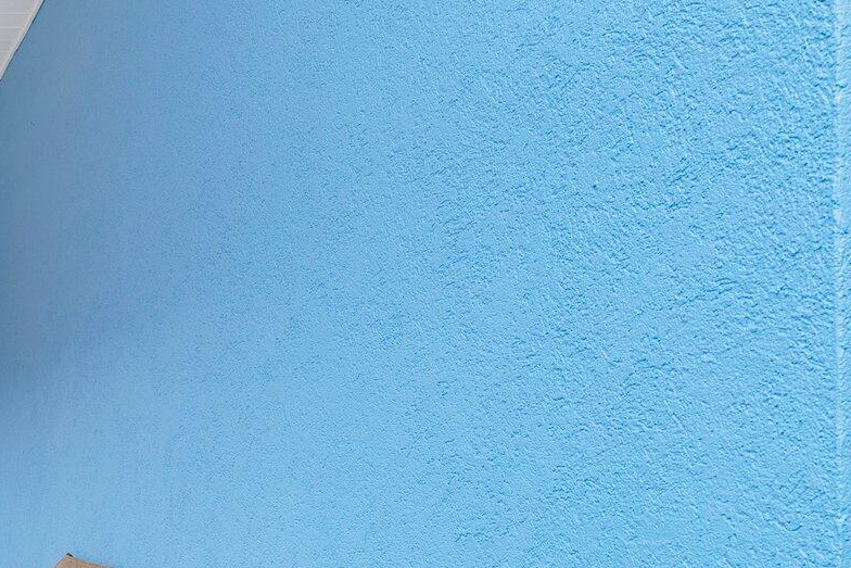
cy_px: 488
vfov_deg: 27.8
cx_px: -255
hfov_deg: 31.9
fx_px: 1111
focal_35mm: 47
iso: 100
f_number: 9
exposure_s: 1/60
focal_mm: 18
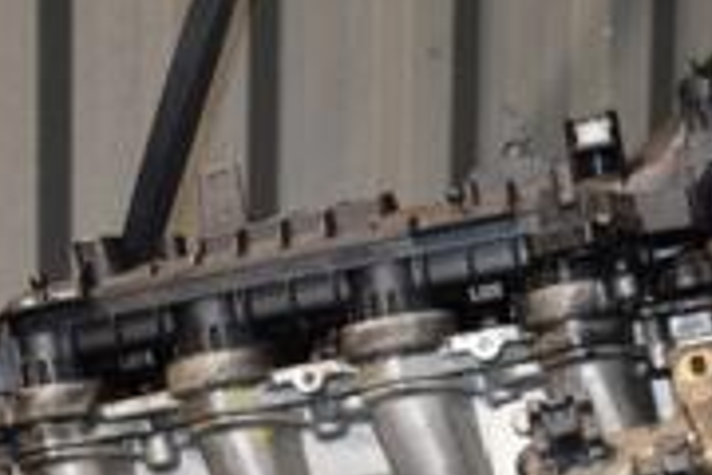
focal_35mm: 120
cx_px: 574
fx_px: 2373
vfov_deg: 10.9
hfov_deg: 16.9
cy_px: 776
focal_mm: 24
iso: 800
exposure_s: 1/60
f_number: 5
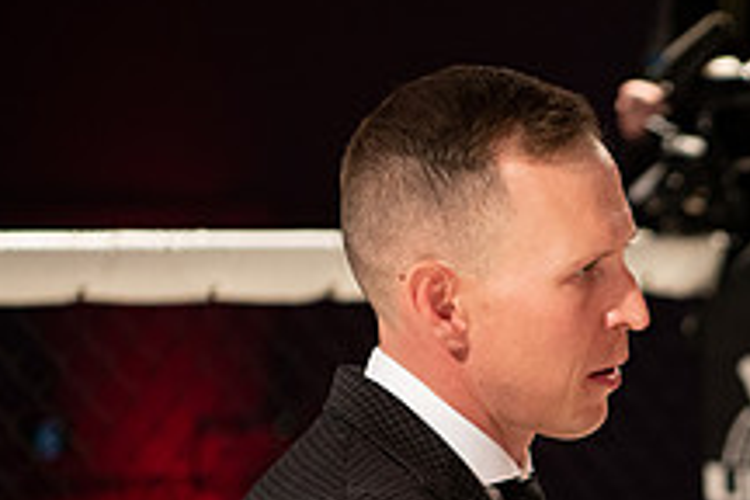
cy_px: 540
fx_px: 3916
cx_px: 885
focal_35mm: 188
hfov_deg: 10.8
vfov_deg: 7.3
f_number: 2.8
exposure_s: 1/1000
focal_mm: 70
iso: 1100
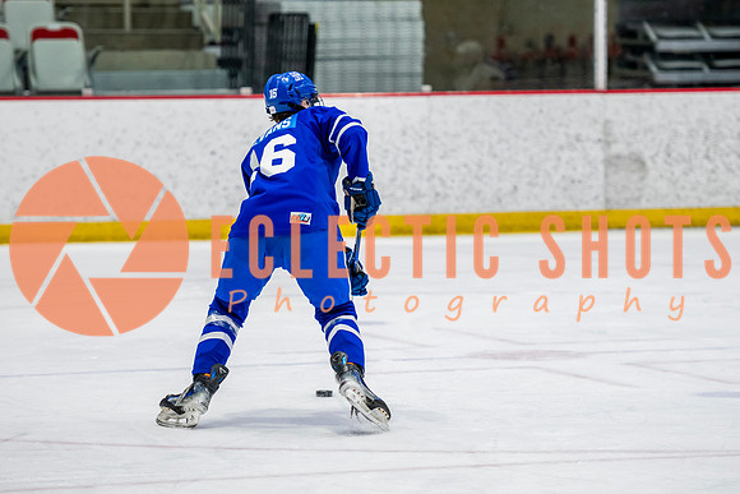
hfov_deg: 9.9
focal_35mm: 208
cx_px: 377
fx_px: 4269
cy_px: 224
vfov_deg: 6.6
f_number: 3.2
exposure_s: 1/800
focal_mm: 145
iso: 1600
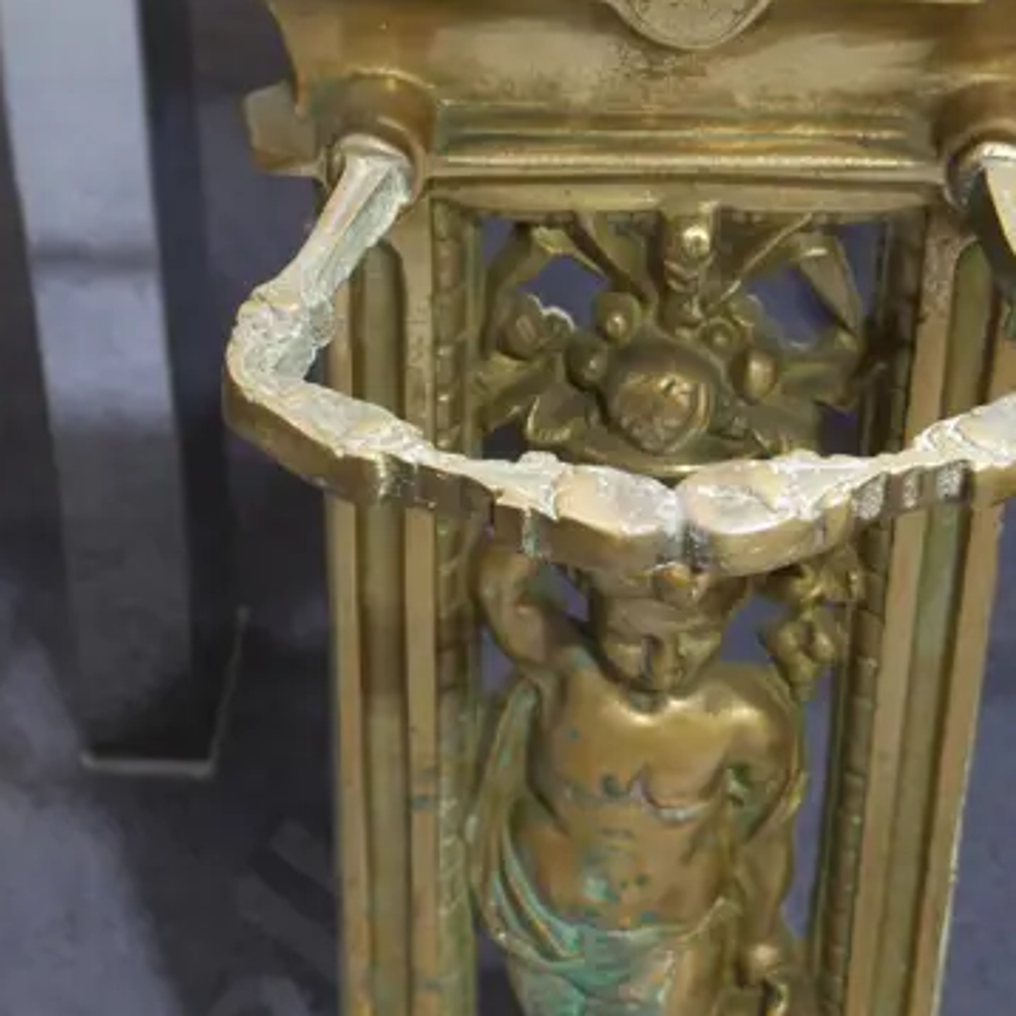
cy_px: 587
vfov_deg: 19.1
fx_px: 3022
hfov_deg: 19.1
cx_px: 609
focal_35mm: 91
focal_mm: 18
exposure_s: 1/60
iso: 1000
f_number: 4
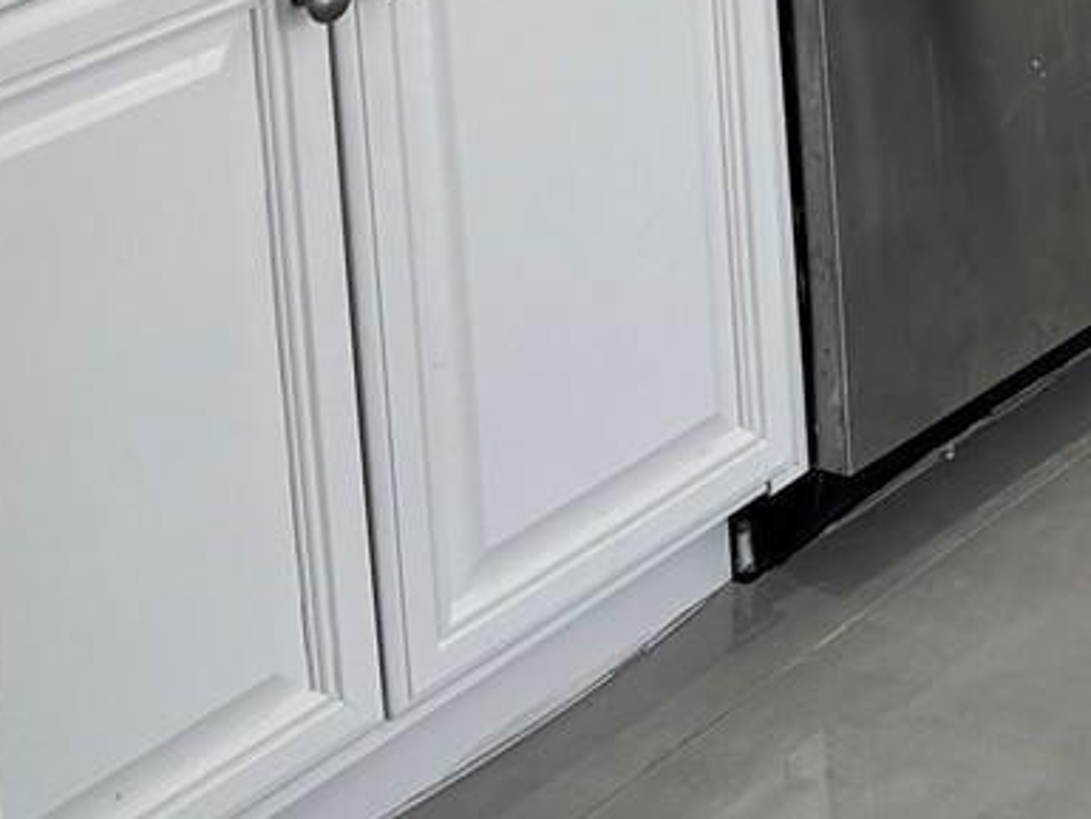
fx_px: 3405
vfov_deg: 12.2
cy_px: -785
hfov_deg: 15.3
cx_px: 2066
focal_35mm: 108
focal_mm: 5.96
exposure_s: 1/120
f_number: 1.6
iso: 32
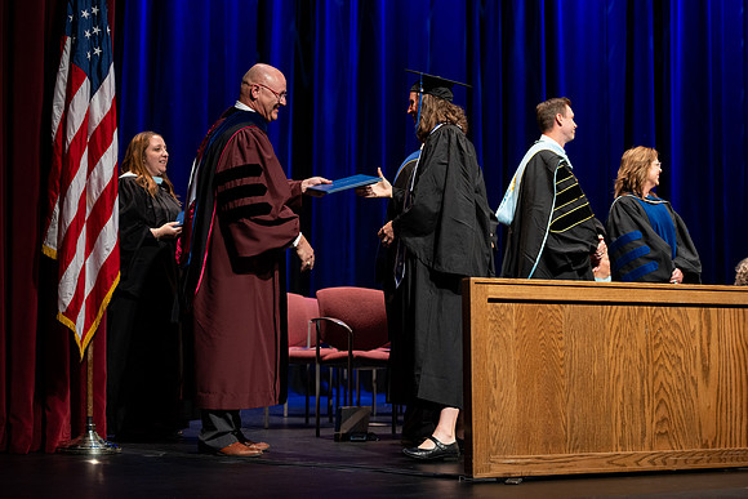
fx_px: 1455
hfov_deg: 28.8
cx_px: 374
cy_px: 250
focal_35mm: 70
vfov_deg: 19.5
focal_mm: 70
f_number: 2.8
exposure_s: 1/250
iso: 640
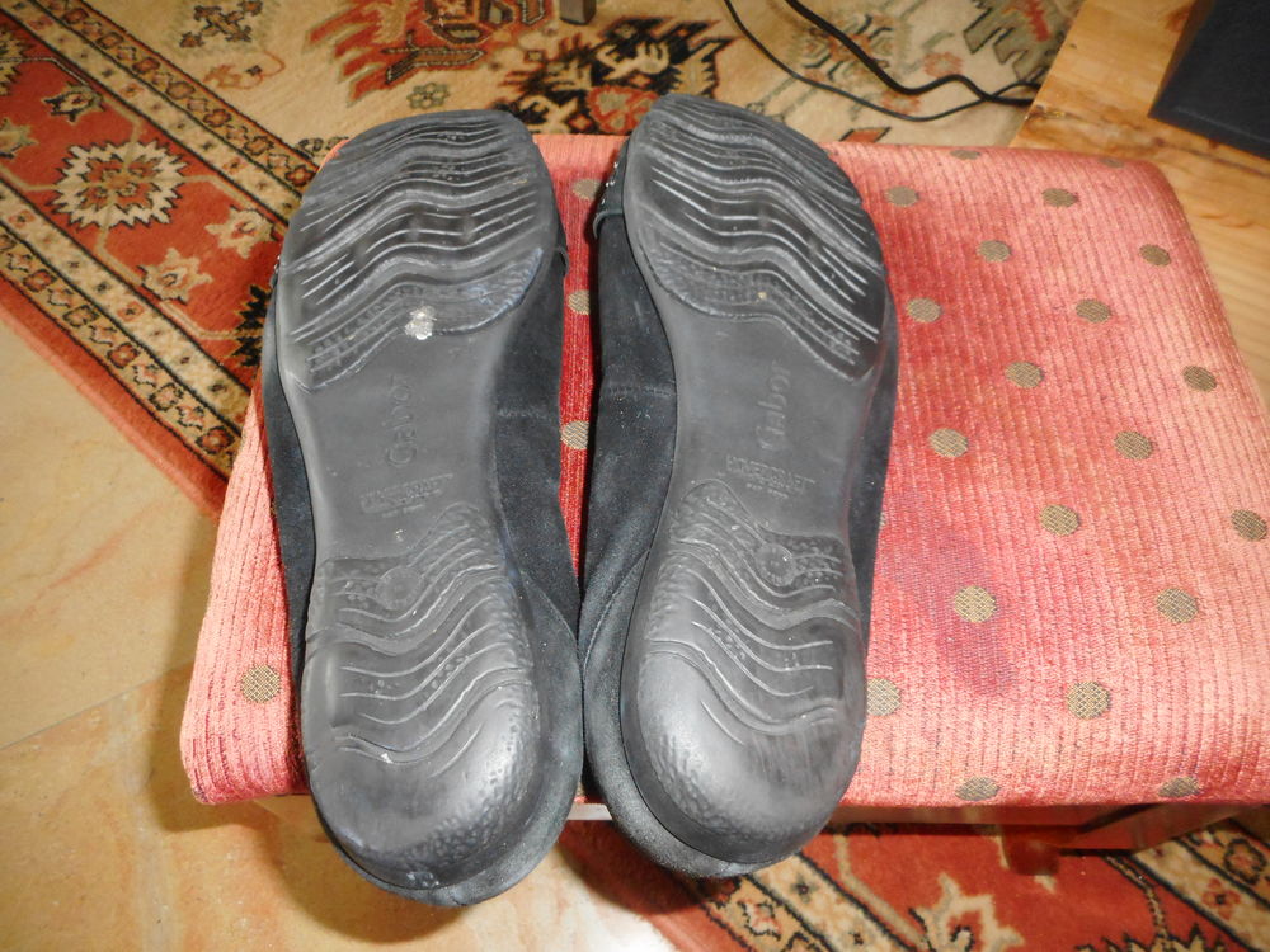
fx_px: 917
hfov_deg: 69.4
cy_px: 476
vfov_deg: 54.9
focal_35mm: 25
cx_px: 635
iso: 400
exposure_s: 1/25
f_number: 3.7
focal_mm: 4.5
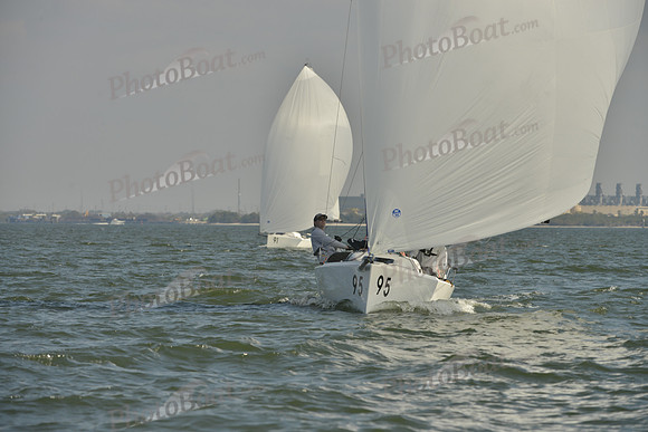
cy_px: 216
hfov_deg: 8.2
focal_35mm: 250
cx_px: 324
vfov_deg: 5.5
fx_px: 4501
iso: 280
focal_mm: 250
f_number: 9
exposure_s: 1/1250
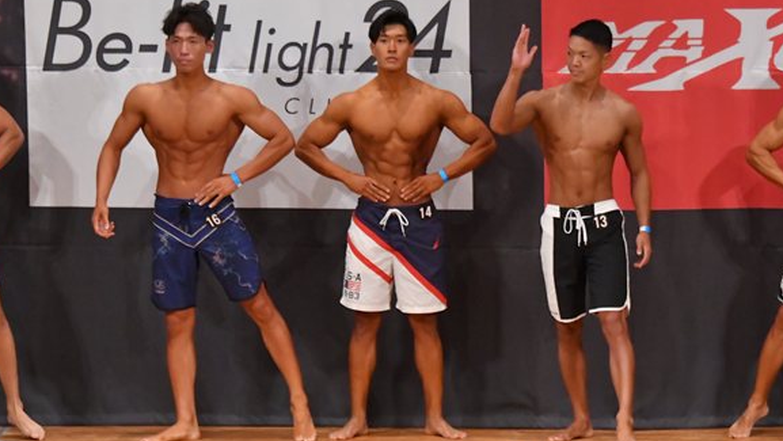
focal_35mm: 284
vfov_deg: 4.3
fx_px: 5898
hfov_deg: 7.6
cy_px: 244
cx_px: 511
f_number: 5.6
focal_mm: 135
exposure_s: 1/400
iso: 7200
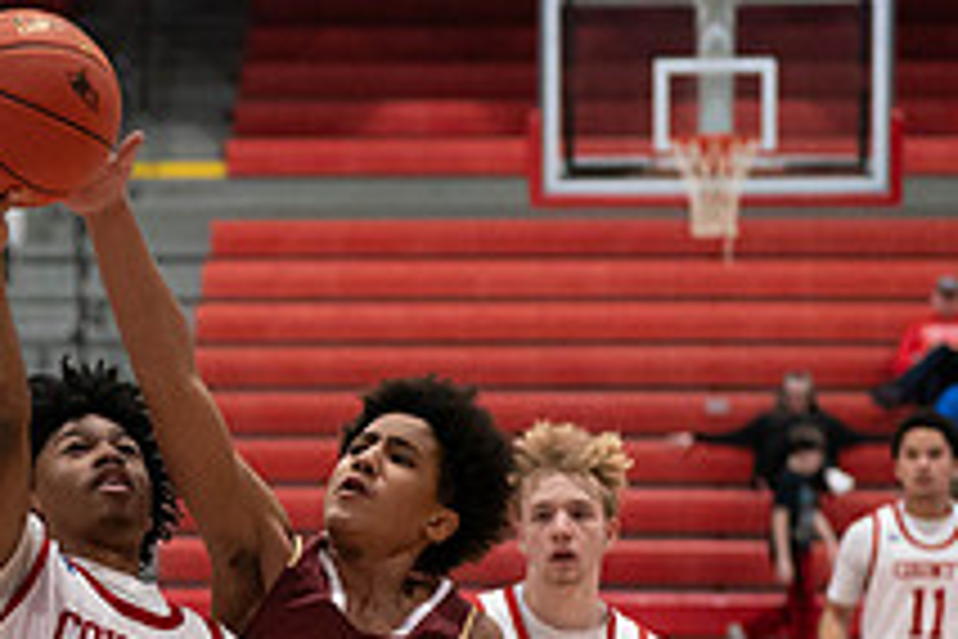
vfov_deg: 6.9
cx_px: 36
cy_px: 727
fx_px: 5295
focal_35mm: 199
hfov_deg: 10.3
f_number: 2.8
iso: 4000
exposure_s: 1/1000
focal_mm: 70
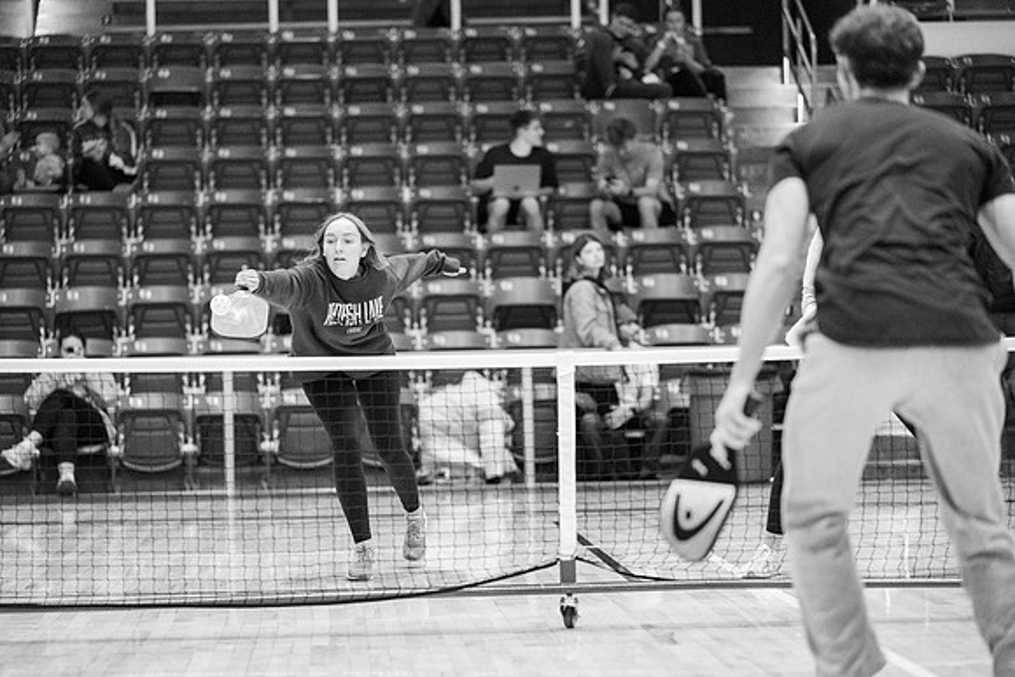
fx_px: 3807
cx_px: 508
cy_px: 338
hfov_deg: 15.2
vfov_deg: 10.2
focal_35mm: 135
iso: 5000
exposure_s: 1/500
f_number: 2.8
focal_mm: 135
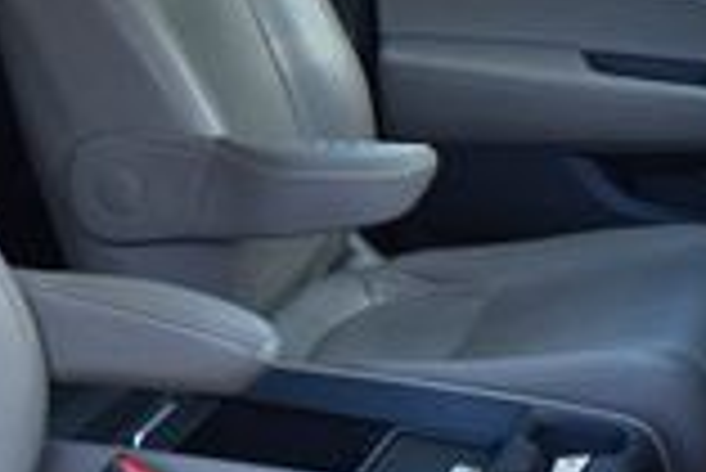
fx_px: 2159
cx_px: 112
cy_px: 294
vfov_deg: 12.5
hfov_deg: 18.4
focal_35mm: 110
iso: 400
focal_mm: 18
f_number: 4.5
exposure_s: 1/250
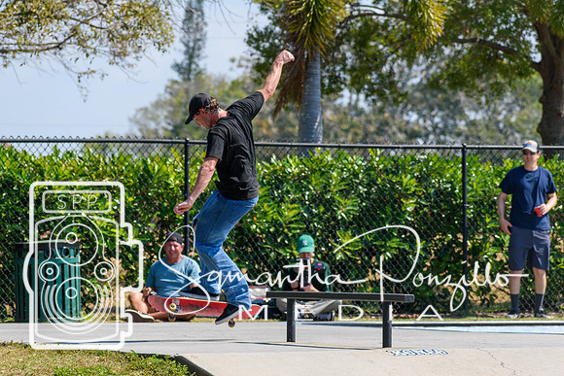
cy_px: 188
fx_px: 3291
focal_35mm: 210
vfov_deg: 6.5
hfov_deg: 9.8
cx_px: 282
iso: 400
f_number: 5.6
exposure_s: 1/2000
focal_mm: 140
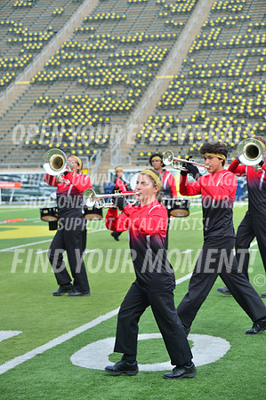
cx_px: 133
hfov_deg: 13.4
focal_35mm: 102
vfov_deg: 20.0
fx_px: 1133
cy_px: 200
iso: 200
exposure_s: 1/1000
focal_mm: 102
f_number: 5.6
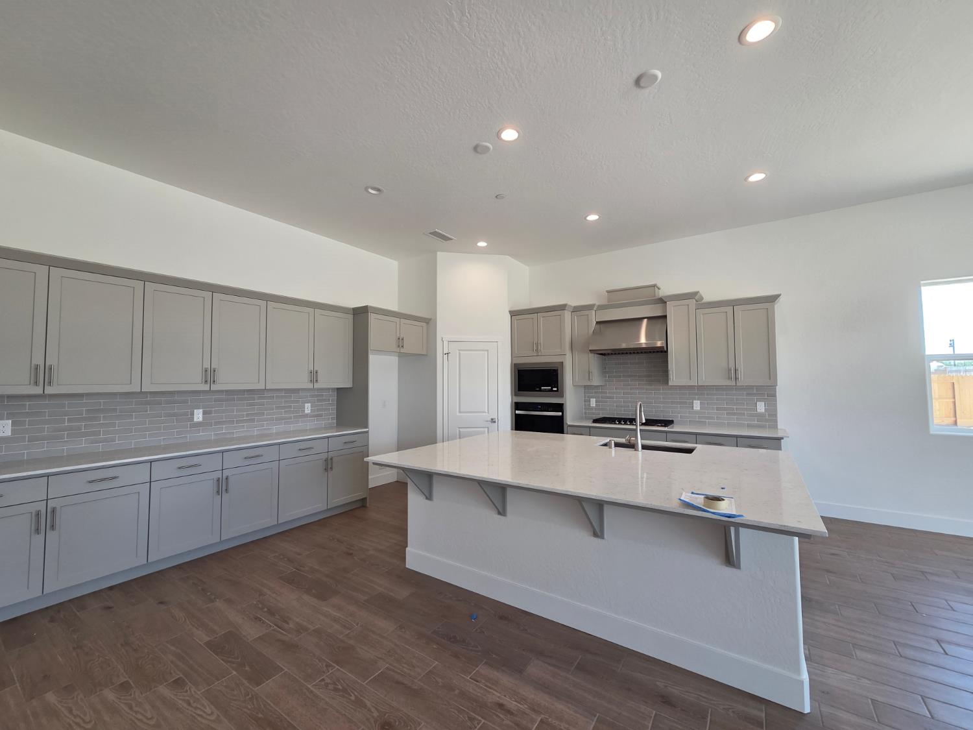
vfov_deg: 89.9
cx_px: 486
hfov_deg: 106.2
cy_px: 365
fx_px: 365
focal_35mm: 13
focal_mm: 2.2
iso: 125
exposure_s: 1/120
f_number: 2.2
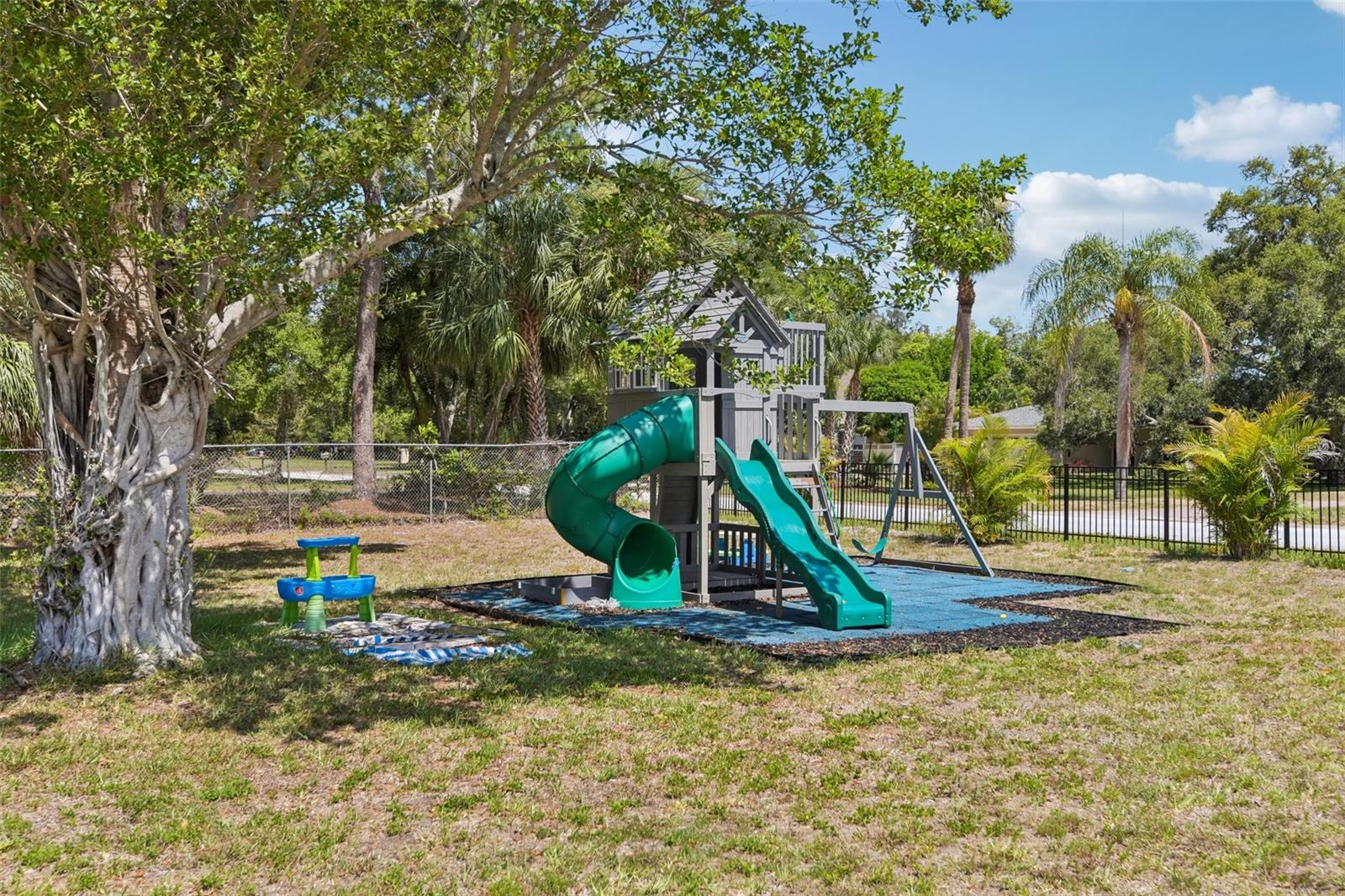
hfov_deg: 54.4
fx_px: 1307
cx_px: 672
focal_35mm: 35
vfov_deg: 37.8
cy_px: 448
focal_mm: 35
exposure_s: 1/1000
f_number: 8
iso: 400
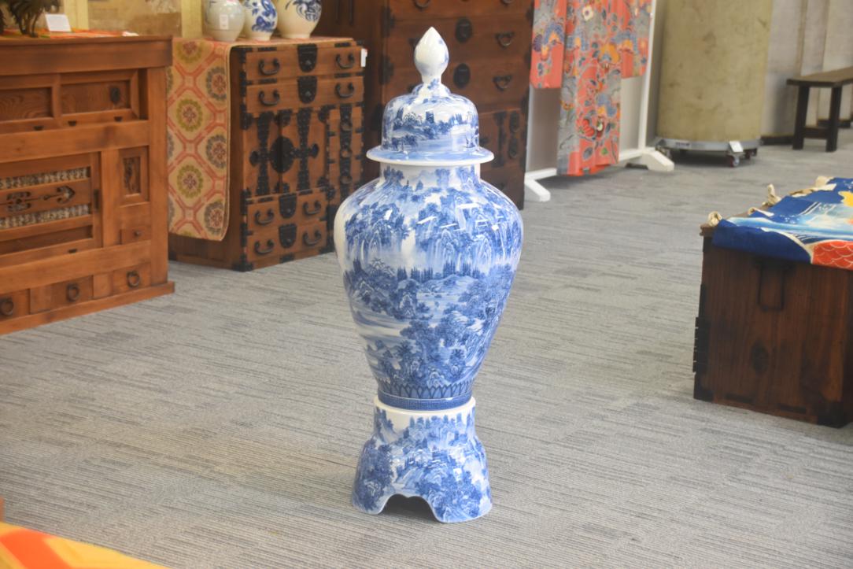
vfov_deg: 17.5
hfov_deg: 26.0
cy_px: 284
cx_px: 426
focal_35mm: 78
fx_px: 1848
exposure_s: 1/60
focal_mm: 52
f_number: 4.8
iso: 1400
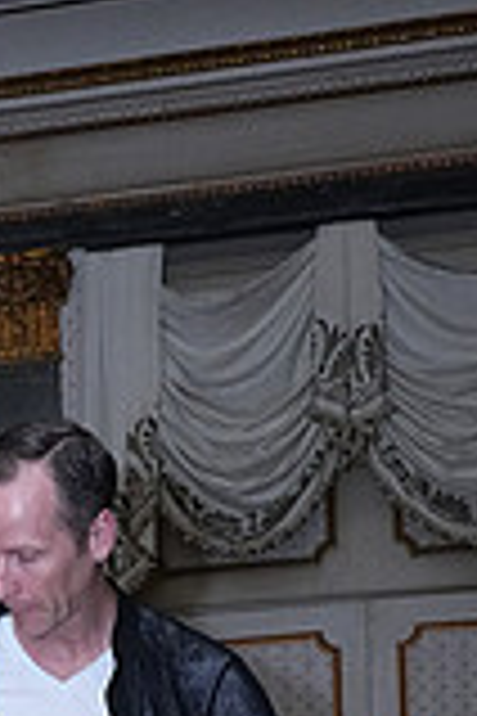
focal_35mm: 124
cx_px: -344
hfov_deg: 10.5
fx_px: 2464
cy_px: 1081
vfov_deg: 15.3
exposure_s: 1/200
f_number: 13
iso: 5000
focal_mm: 34
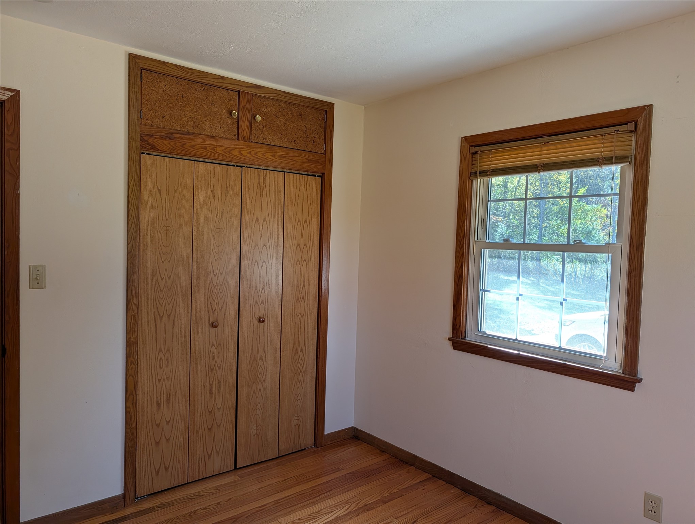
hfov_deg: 71.5
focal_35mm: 24
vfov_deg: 56.9
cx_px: 348
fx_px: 483
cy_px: 262
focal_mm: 6.9
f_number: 1.68
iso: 108
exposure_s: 1/246
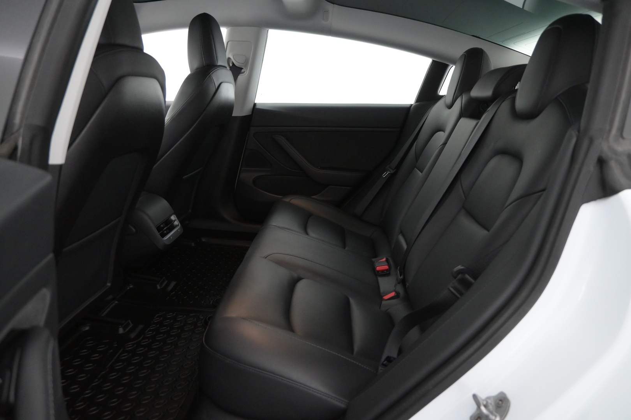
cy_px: 210
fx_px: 421
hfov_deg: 73.7
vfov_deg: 53.1
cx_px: 316
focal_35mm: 24
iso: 2500
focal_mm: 16
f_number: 4
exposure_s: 1/50
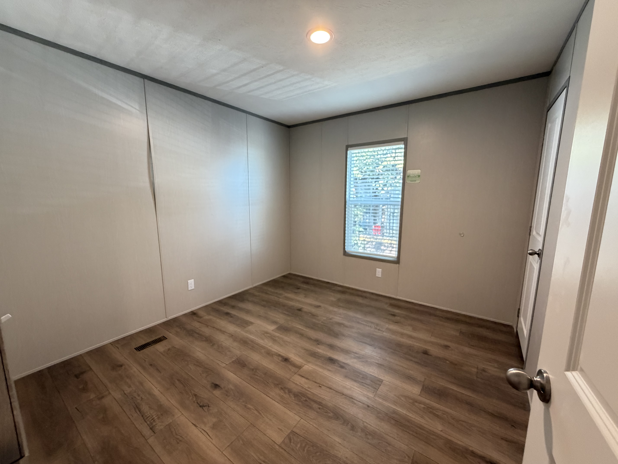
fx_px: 250
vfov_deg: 85.7
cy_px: 232
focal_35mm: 14
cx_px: 309
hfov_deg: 102.1
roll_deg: +0.3
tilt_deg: -8.7
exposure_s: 1/60
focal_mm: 2.22
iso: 500
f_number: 2.2
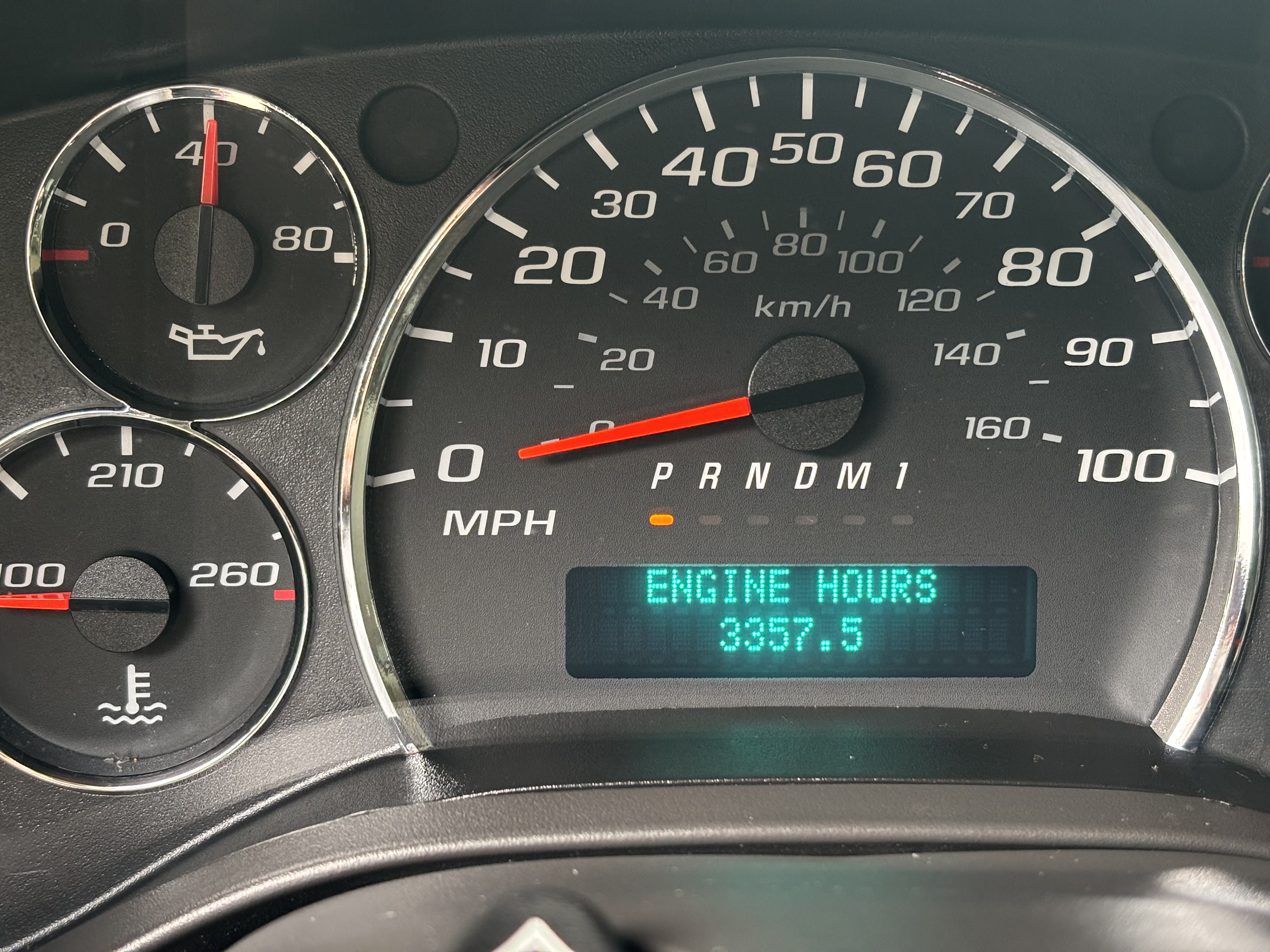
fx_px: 1908
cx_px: 635
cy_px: 476
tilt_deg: -26.8
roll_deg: +0.7
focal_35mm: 52
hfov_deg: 36.8
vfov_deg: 28.0
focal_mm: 5.96
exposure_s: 1/33
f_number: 1.6
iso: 200
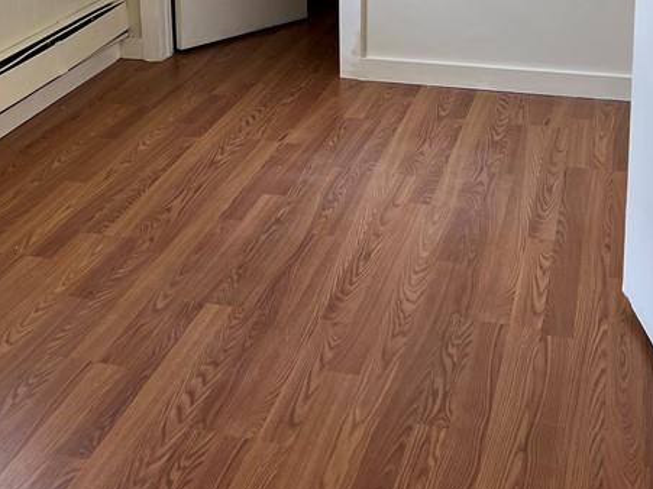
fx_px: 1113
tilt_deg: -12.7
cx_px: 219
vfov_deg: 23.6
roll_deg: +2.4
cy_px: -12
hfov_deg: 32.4
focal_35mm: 59
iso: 80
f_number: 1.5
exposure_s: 1/120
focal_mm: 5.7
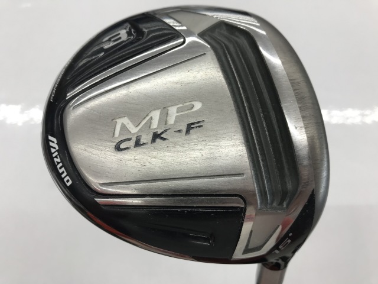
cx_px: 189
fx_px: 306
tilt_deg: -64.7
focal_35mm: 28
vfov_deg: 49.7
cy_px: 142
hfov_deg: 63.4
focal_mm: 3.99
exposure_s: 1/120
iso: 32
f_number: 1.8
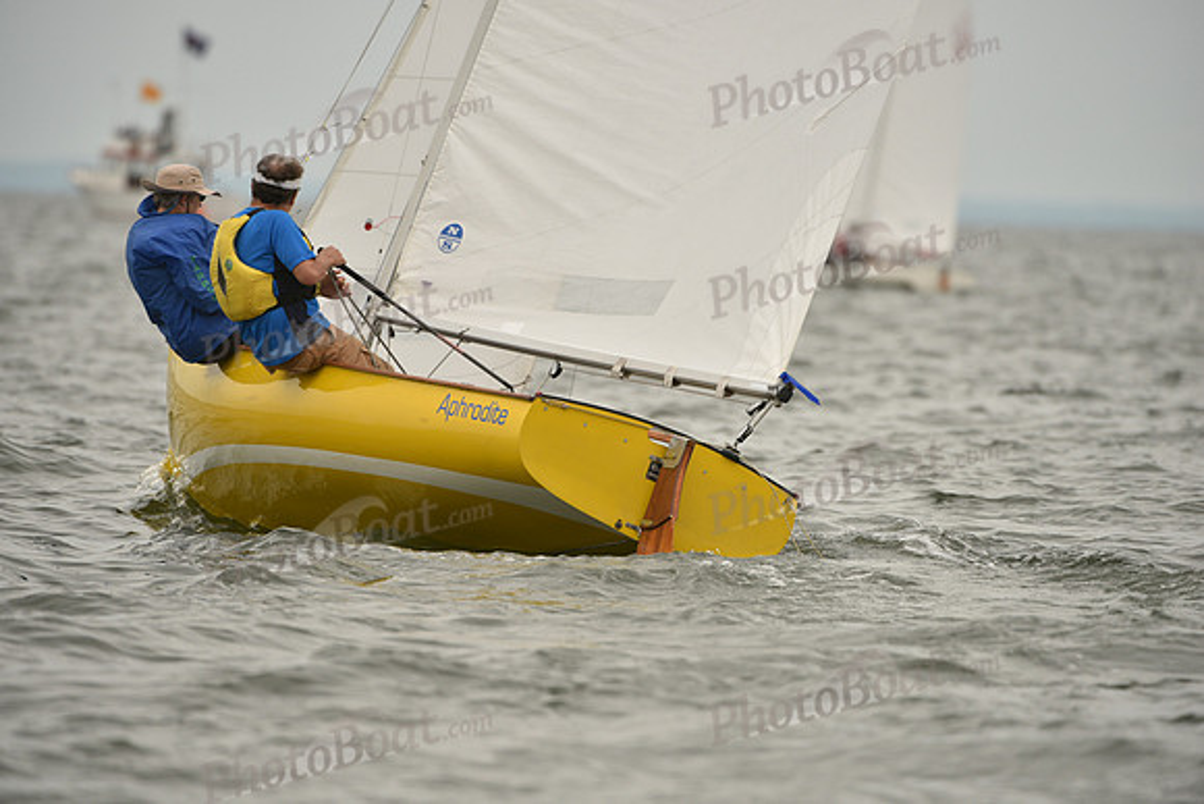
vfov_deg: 3.4
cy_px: 402
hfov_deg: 5.2
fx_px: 13380
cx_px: 602
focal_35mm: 400
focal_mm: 400
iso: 320
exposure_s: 1/1250
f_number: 4.5
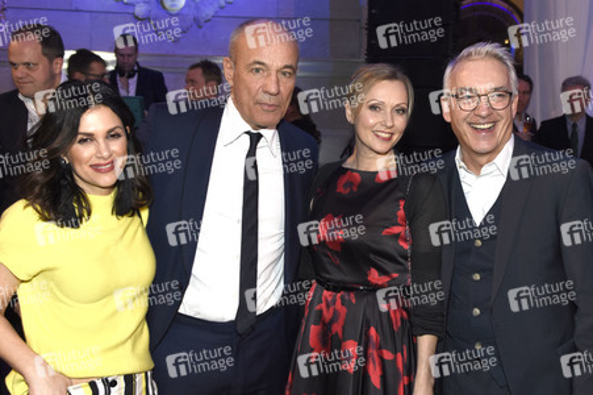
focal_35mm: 36
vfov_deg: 36.8
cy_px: 198
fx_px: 593
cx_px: 296
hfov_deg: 53.2
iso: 640
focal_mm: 24
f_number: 5
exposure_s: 1/50
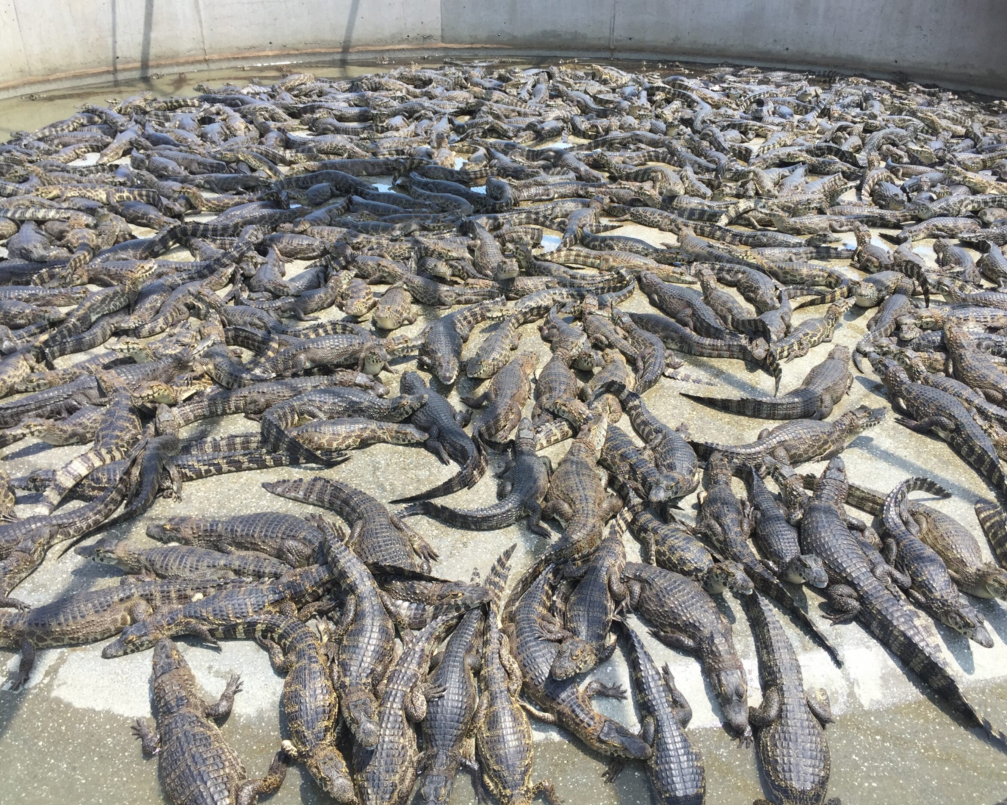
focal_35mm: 31
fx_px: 924
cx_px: 537
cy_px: 399
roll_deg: -2.4
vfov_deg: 47.1
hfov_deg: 57.1
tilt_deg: -30.4
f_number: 2.2
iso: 32
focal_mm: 4.15
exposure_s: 1/260
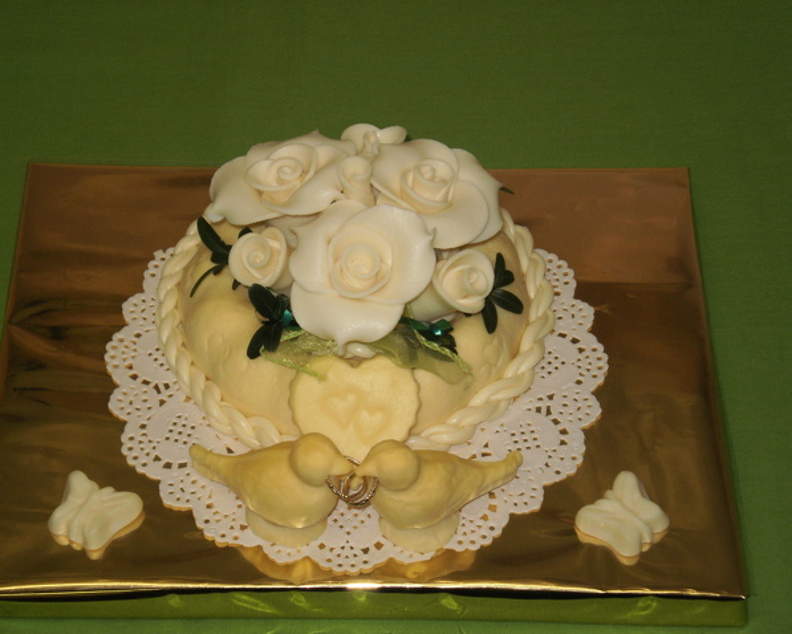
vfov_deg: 17.1
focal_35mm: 90
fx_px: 2110
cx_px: 373
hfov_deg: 21.3
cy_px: 317
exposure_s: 1/50
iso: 125
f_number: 5.1
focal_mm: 14.3
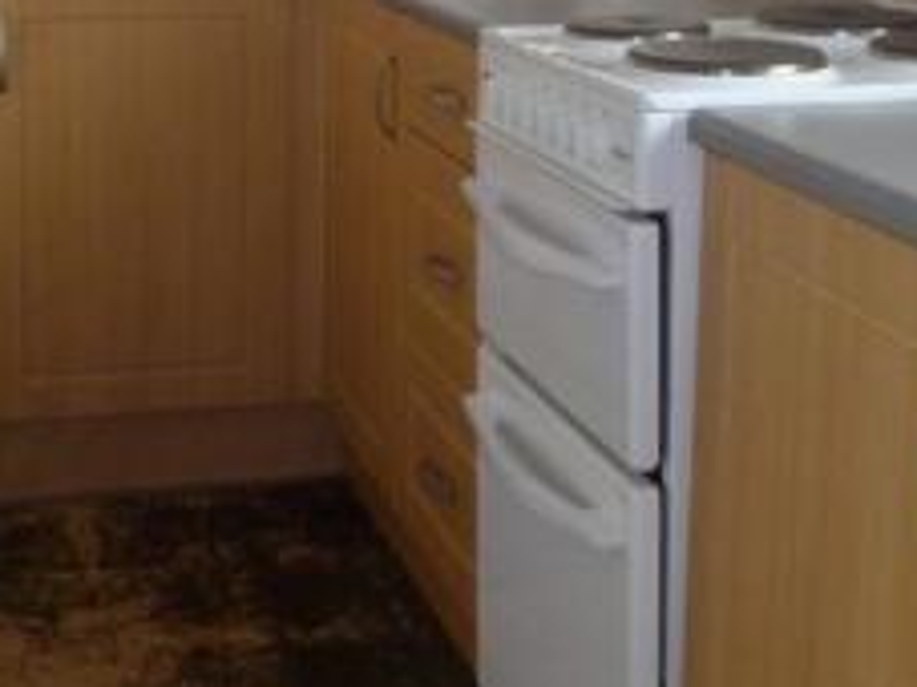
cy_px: -30
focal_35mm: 72
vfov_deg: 19.7
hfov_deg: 27.0
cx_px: 454
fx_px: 1906
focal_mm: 5
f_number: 3.3
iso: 200
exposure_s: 1/30
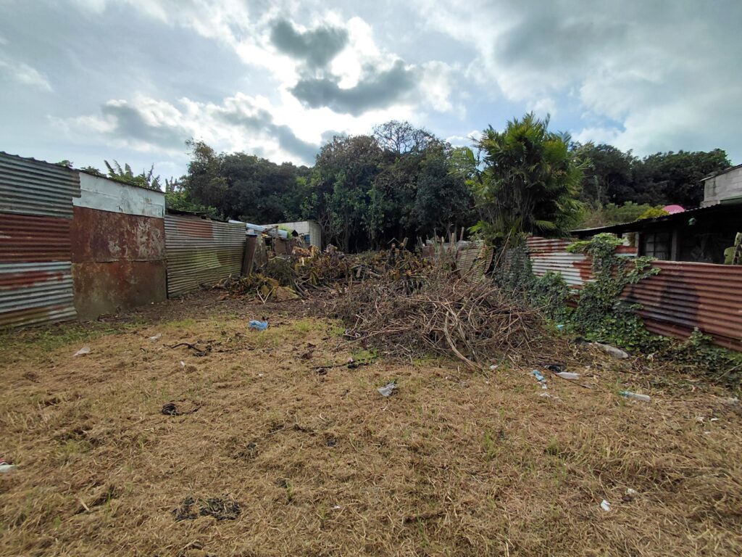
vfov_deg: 78.1
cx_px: 371
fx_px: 343
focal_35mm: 16
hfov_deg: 94.5
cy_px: 278
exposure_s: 1/1366
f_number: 2.2
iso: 40
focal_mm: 1.64
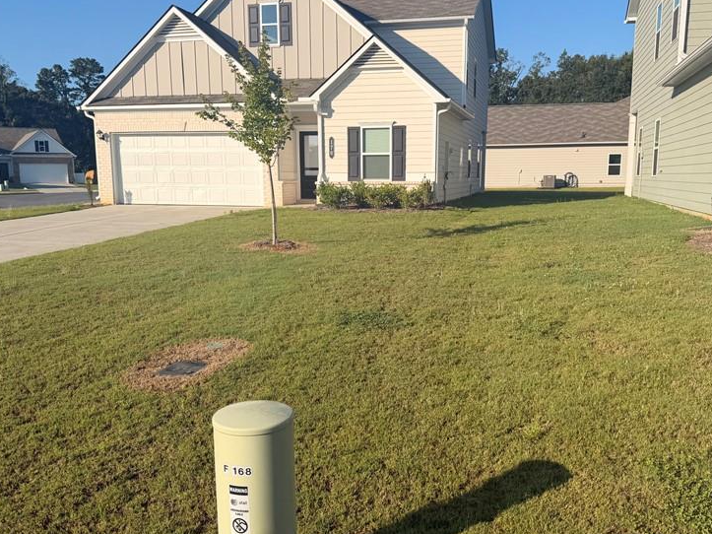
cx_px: 364
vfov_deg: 41.7
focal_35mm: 34
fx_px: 699
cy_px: 307
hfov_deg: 54.0
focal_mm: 6.76
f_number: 1.78
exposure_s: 1/4405
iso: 80
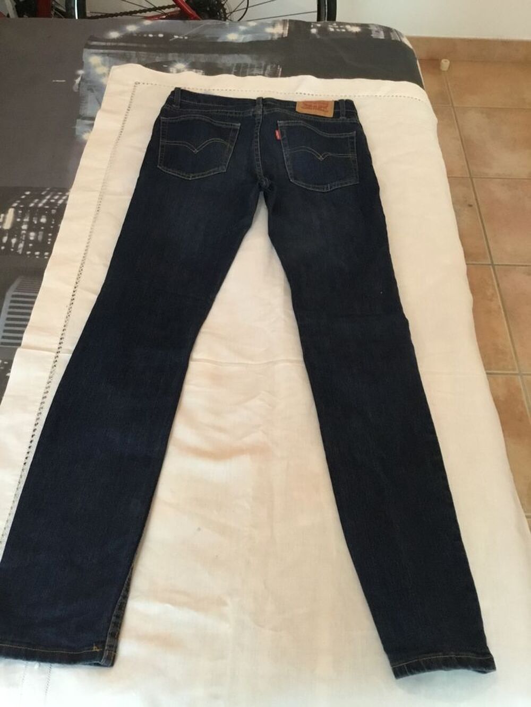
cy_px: 354
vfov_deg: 58.3
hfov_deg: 45.4
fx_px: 634
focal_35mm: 31
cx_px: 266
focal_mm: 3.3
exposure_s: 1/20
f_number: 2.4
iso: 200
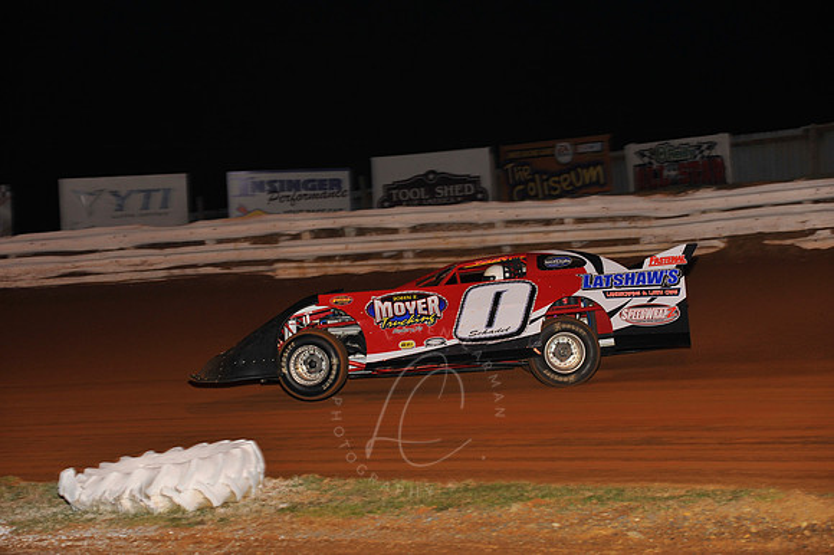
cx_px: 417
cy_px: 278
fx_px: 2593
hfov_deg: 18.3
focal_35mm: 112
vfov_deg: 12.2
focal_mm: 112
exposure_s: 1/250
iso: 500
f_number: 5.6
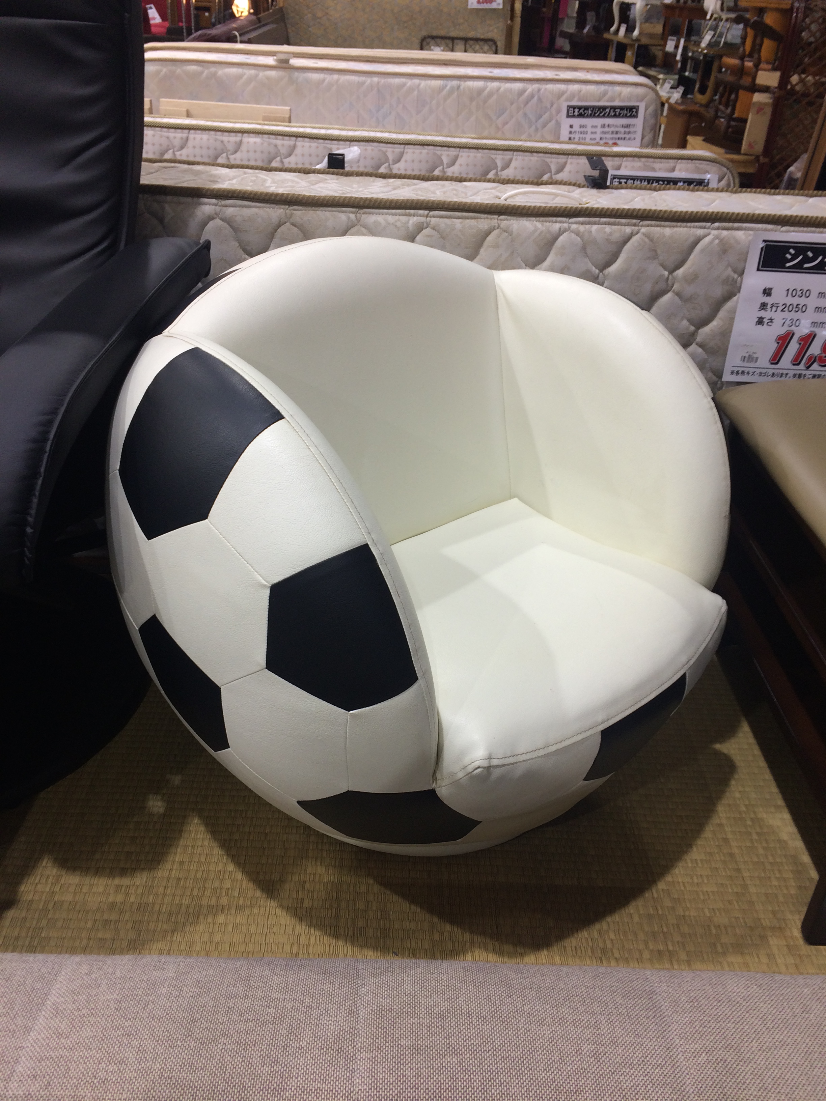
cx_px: 413
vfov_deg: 61.7
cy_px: 550
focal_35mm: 29
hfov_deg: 48.2
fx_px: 923
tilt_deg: -32.9
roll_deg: -3.0
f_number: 2.2
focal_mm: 4.15
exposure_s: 1/40
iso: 40
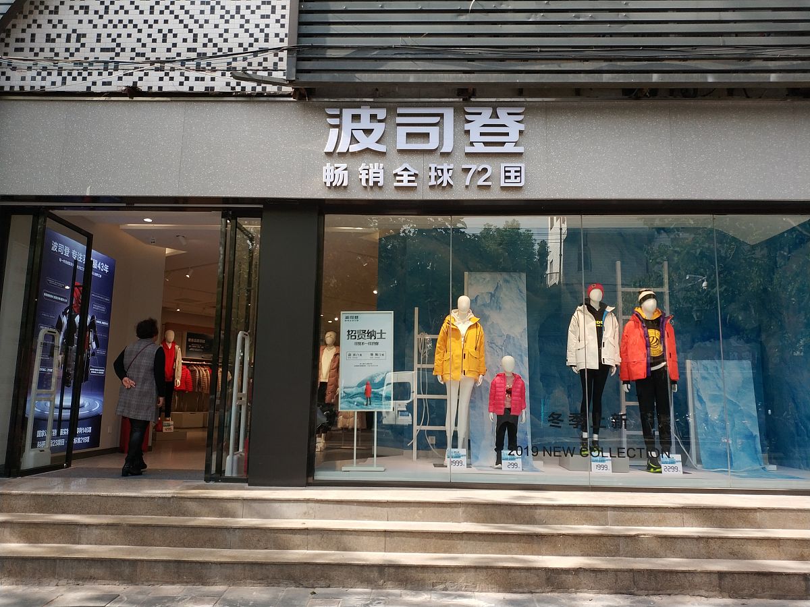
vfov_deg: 44.2
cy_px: 304
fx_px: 749
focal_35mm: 32
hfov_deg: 56.8
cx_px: 405
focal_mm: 4.5
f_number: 2
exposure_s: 1/267
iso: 100
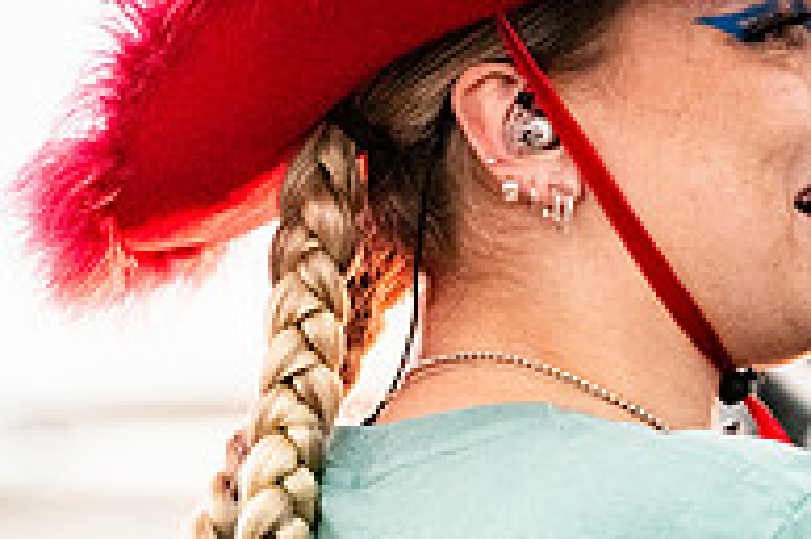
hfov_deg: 4.1
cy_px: 303
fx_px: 11457
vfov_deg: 2.7
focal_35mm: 509
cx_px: 744
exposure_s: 1/4000
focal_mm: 170
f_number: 3.2
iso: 1250
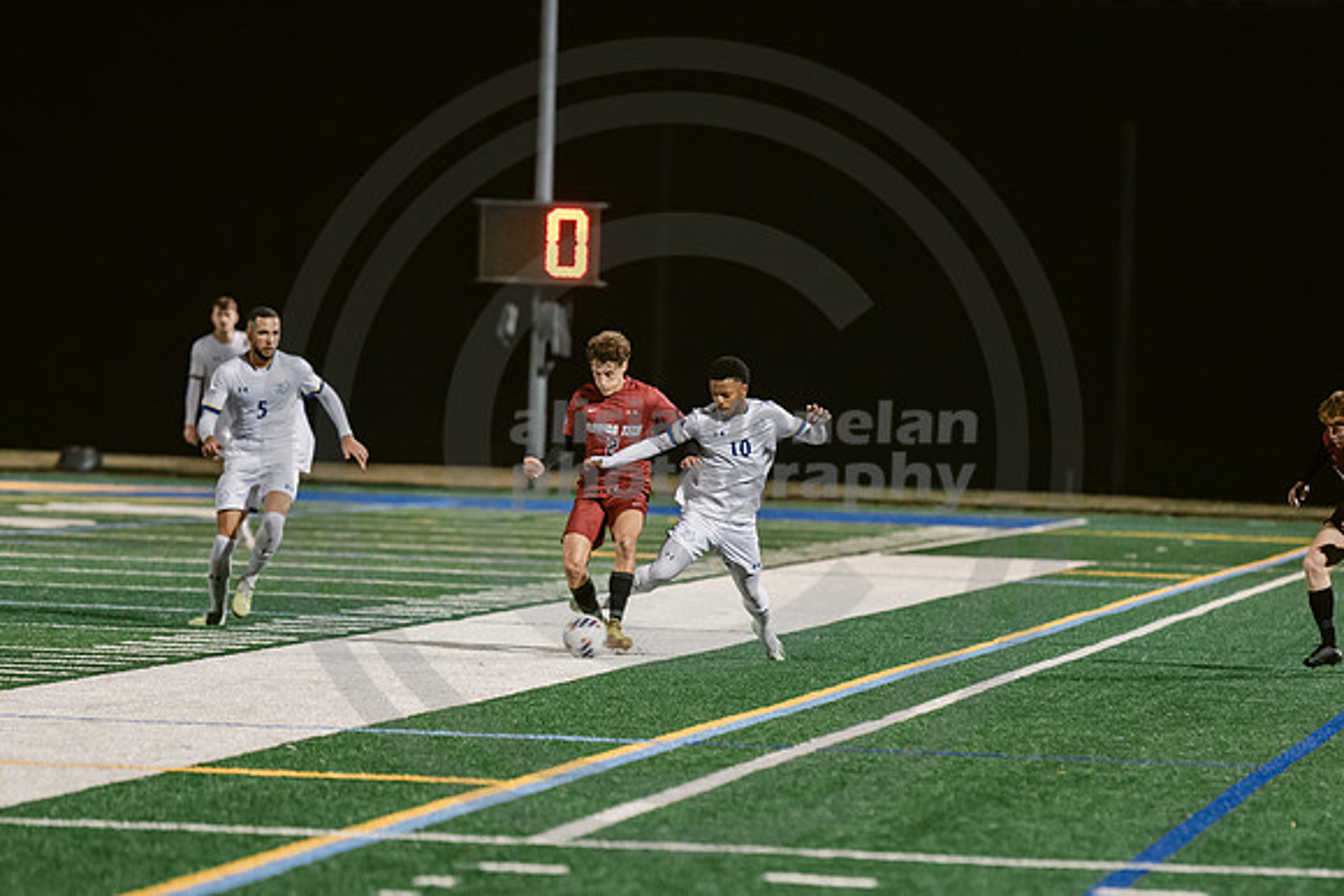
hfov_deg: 7.0
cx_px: 704
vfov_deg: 4.7
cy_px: 558
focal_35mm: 293
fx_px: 10943
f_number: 2.8
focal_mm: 200
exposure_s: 1/500
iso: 2500
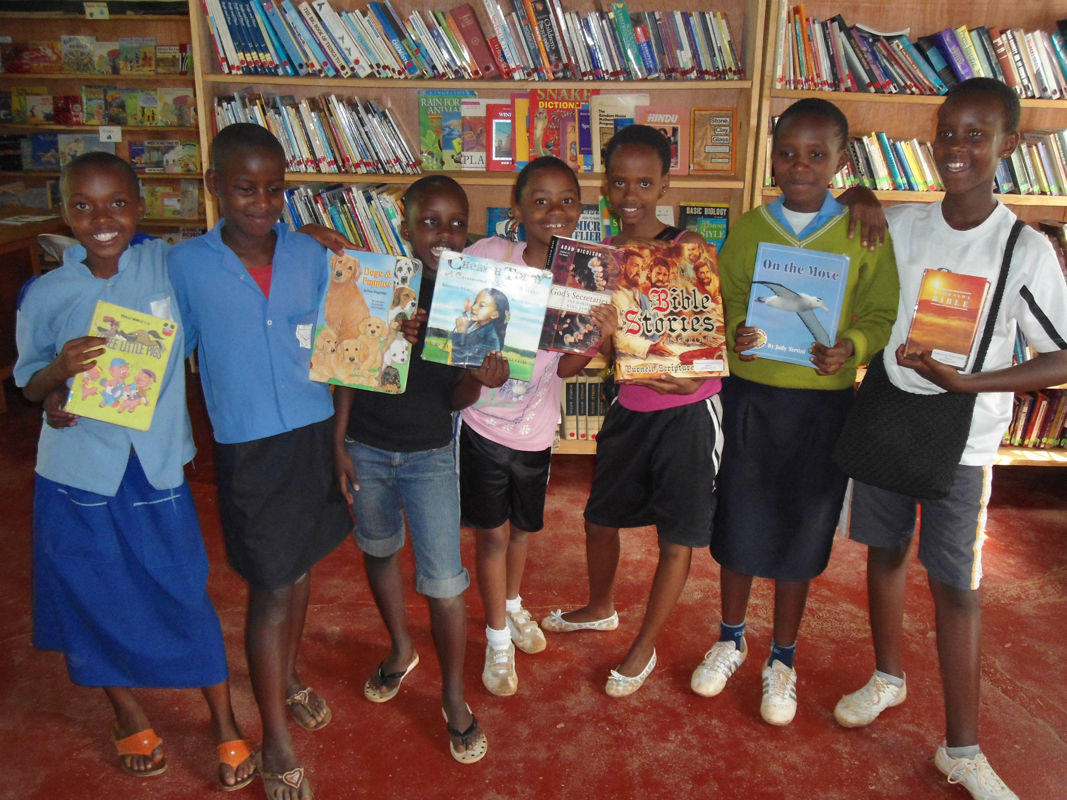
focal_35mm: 31
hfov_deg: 58.4
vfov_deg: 45.4
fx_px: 956
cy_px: 400
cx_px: 534
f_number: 3
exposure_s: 1/40
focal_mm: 5.6
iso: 400
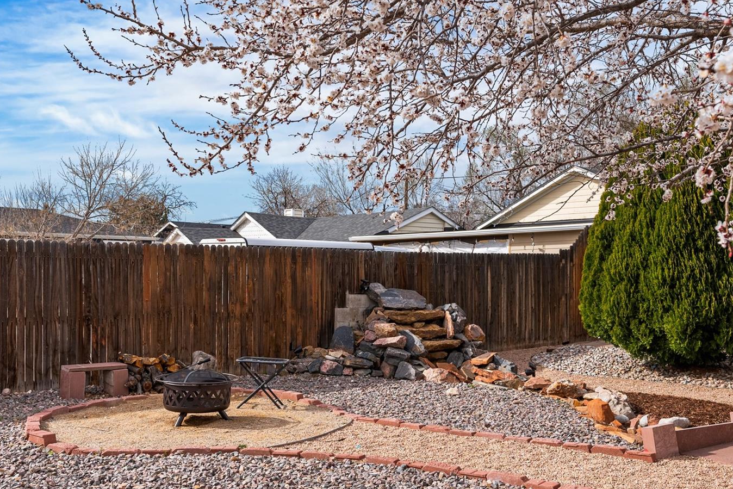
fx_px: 774
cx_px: 430
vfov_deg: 35.0
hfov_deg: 50.4
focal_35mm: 38
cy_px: 278
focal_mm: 32
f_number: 8
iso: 200
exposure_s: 1/500
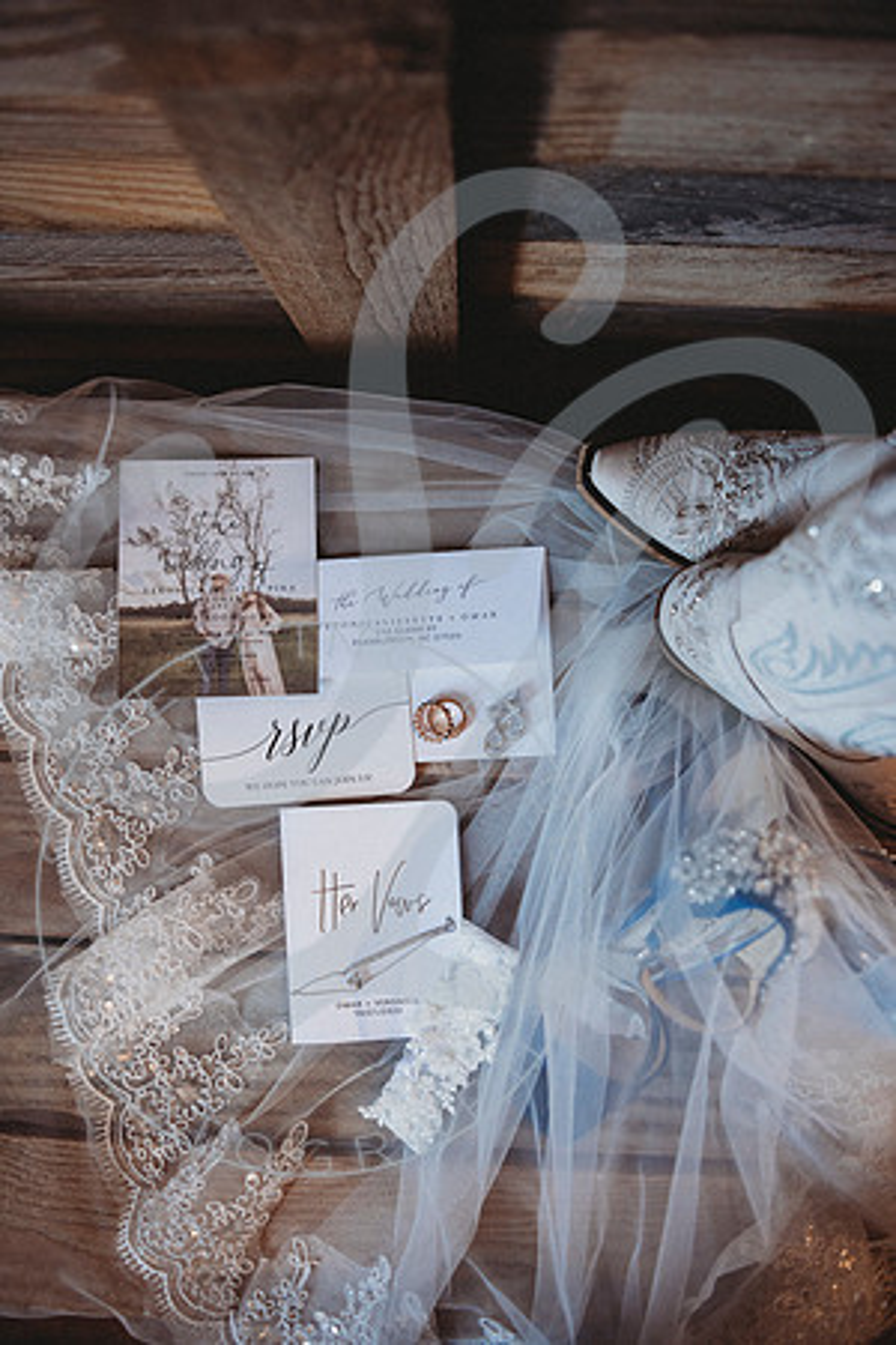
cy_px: 672
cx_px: 448
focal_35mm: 27
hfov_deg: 47.9
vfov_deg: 67.4
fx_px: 1008
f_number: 2.8
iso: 1000
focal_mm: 27
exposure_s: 1/125
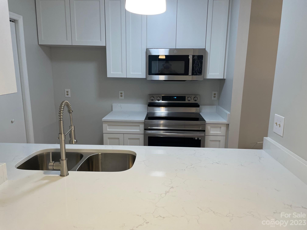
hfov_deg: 67.3
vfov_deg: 53.1
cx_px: 154
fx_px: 231
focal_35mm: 26
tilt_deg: -10.9
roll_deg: -0.6
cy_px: 115
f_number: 1.6
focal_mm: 4.2
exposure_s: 1/120
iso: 80
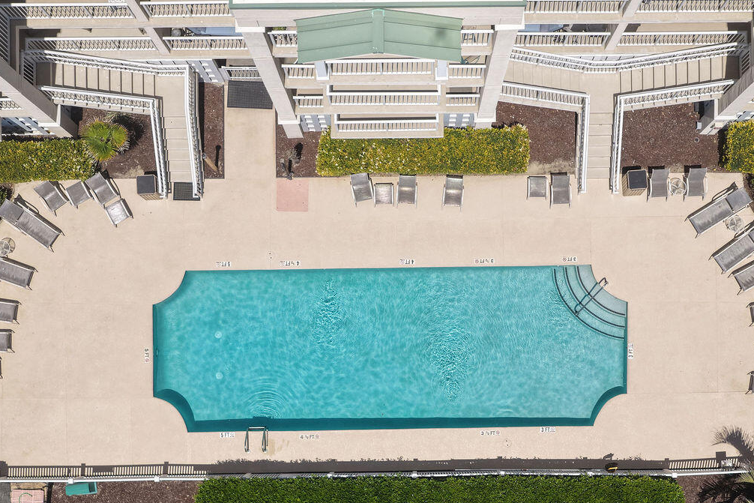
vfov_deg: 23.4
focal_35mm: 57
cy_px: 407
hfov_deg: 35.0
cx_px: 398
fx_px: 1194
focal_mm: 14.45
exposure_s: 1/2000
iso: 100
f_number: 2.8
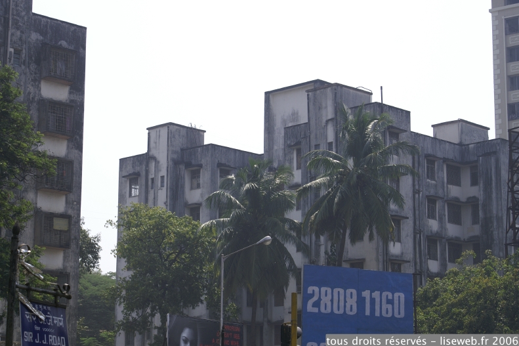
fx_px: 1312
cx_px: 257
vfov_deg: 15.0
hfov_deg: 22.4
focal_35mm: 91
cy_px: 173
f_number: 8
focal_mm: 60
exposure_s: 1/320
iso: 100
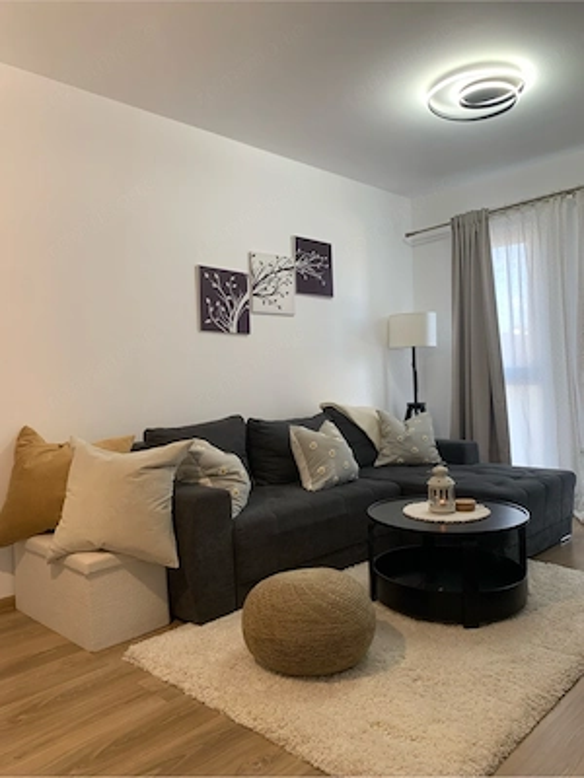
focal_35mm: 26
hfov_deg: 53.1
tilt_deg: -0.8
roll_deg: +1.6
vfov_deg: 67.3
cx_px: 292
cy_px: 389
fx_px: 585
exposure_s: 1/68
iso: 100
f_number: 1.8
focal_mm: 4.25
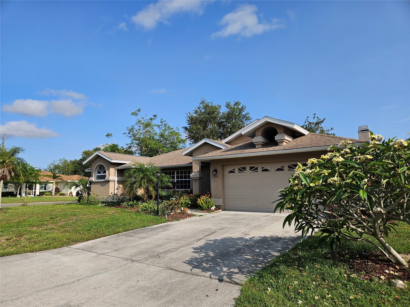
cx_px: 205
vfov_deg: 58.9
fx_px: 272
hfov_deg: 73.9
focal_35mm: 23
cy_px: 154
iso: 25
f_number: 1.8
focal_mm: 5.4
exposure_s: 1/2259
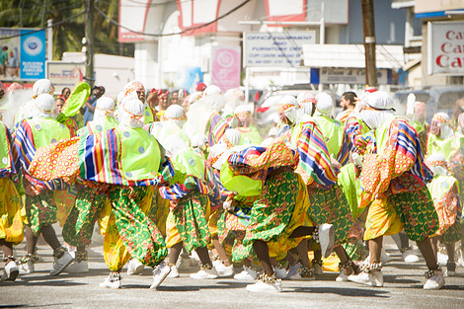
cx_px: 236
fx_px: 2860
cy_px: 184
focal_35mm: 222
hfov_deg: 9.3
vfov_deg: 6.2
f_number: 7.1
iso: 100
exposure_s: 1/200
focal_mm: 180
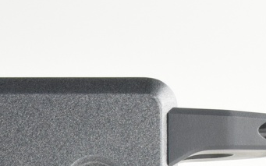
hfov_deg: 7.4
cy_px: 376
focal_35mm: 273
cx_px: -237
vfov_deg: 4.7
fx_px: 1979
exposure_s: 1/30
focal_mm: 38
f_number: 22
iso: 1600
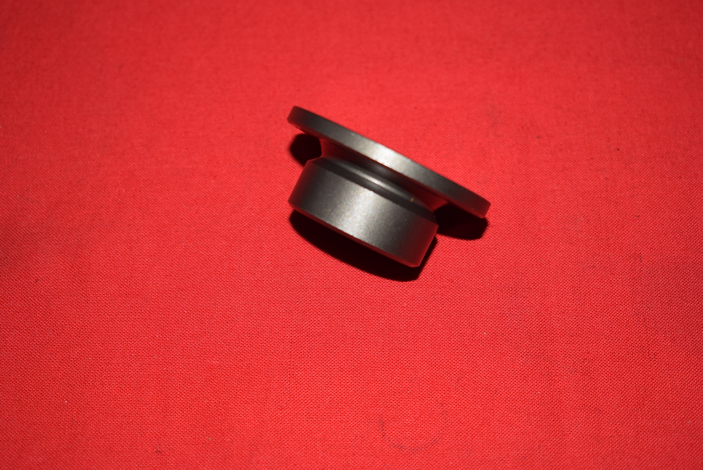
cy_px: 235
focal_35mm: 68
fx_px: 1319
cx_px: 352
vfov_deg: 20.2
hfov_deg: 29.8
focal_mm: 45
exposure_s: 1/200
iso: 160
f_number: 5.6
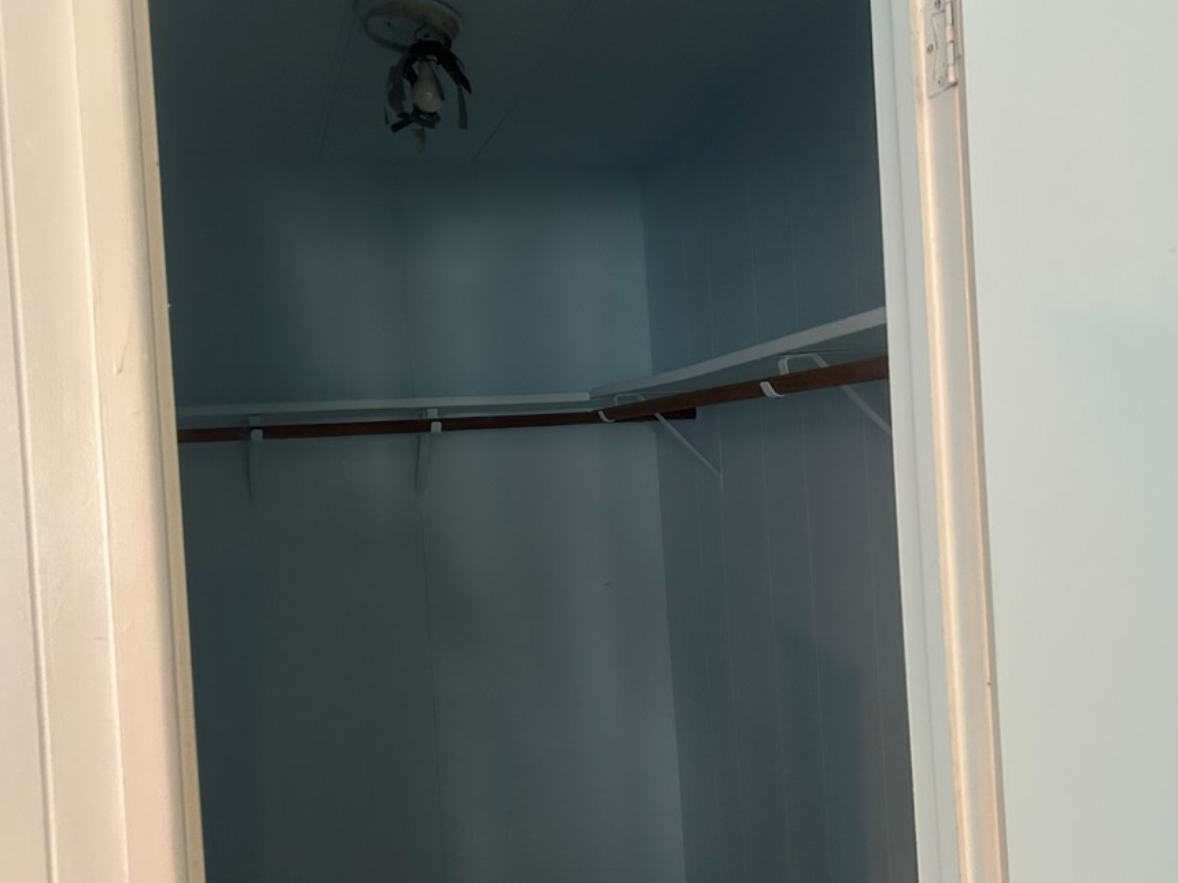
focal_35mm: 31
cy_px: 479
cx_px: 564
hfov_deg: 58.3
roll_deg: +5.0
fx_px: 1055
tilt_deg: -0.8
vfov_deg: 45.4
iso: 500
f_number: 1.5
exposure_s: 1/60
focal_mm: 5.7
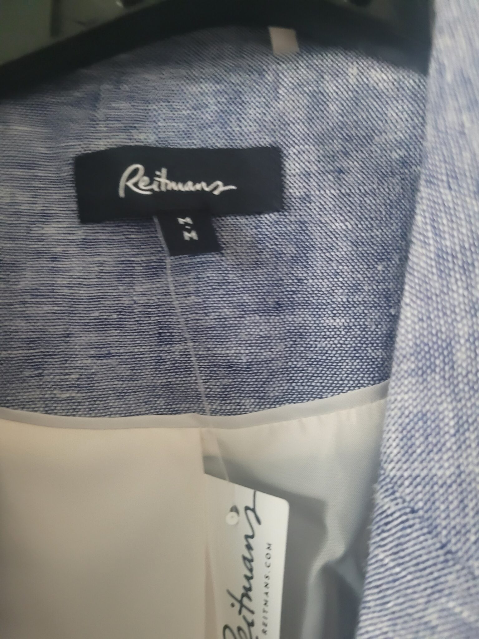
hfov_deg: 53.1
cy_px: 320
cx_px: 240
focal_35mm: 26
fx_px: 480
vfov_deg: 67.3
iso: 640
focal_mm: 5.4
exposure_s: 1/24
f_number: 1.8
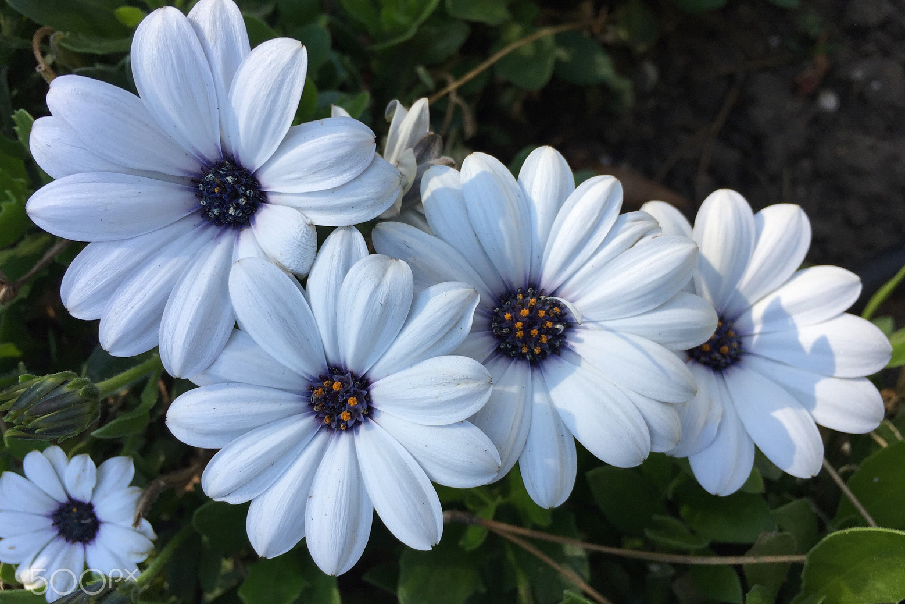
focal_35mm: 31
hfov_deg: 60.3
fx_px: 779
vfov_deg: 42.3
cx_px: 459
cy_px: 309
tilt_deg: -69.8
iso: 32
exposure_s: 1/344
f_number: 2.2
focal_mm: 4.15
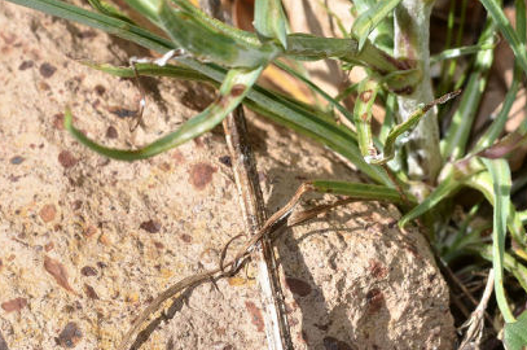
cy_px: -31
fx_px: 2909
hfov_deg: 10.3
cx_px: 422
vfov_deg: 6.8
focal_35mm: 199
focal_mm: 60
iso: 100
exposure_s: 1/100
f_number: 13
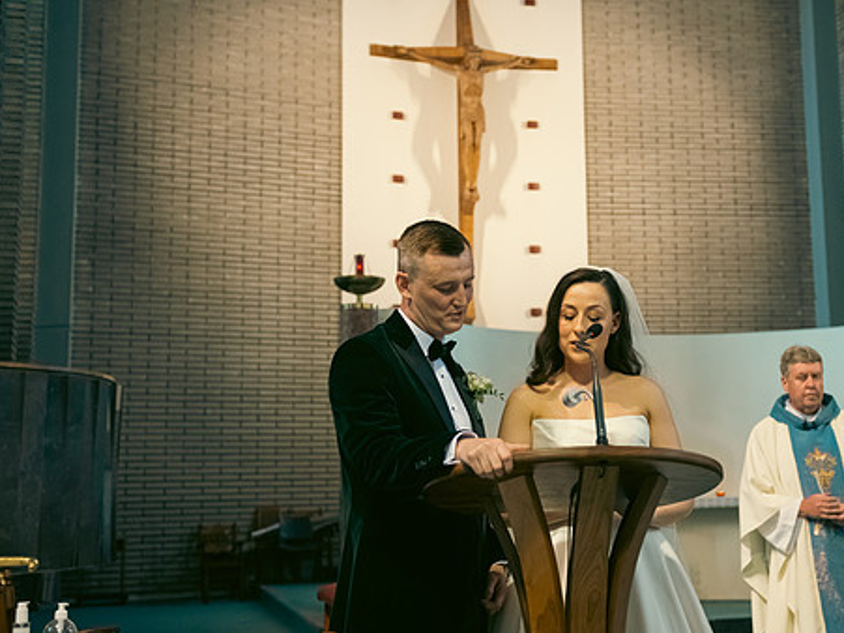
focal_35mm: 52
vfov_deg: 28.0
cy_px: 301
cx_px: 509
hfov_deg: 36.7
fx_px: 1268
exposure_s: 1/160
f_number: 3.5
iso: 1000
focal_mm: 42
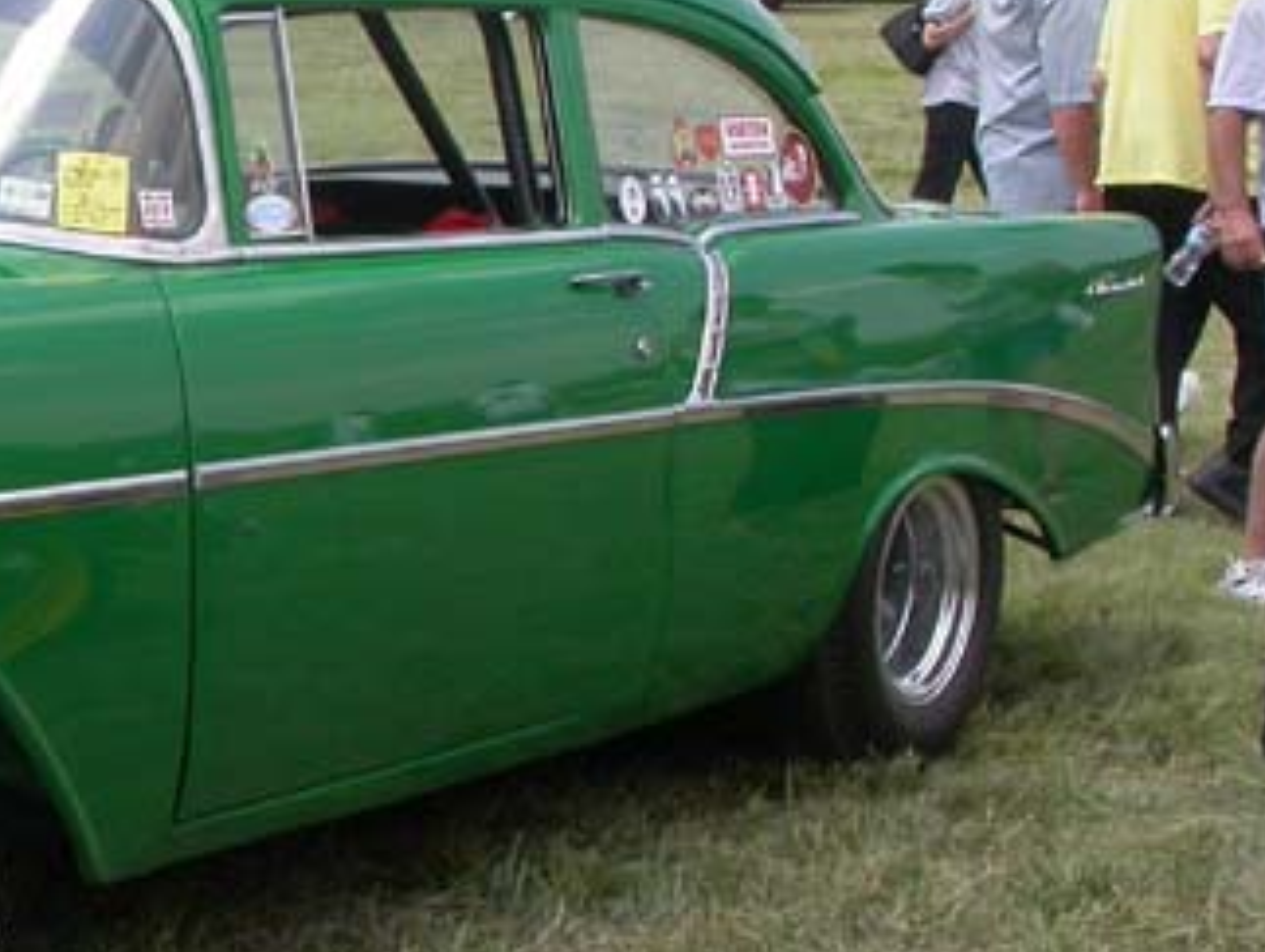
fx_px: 3439
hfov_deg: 19.9
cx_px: -141
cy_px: 521
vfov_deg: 15.8
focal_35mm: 94
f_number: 6
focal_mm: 7.85
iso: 100
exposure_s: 1/268
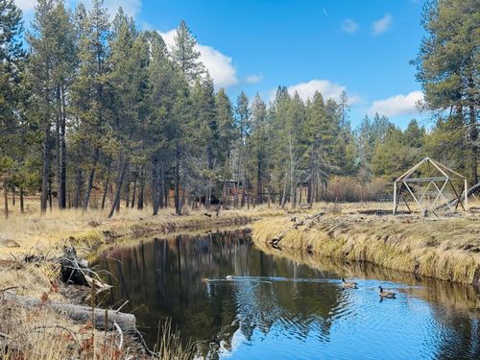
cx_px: 240
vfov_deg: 30.3
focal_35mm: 48
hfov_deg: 39.7
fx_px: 666
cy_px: 180
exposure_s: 1/913
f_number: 1.78
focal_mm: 6.76
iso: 64
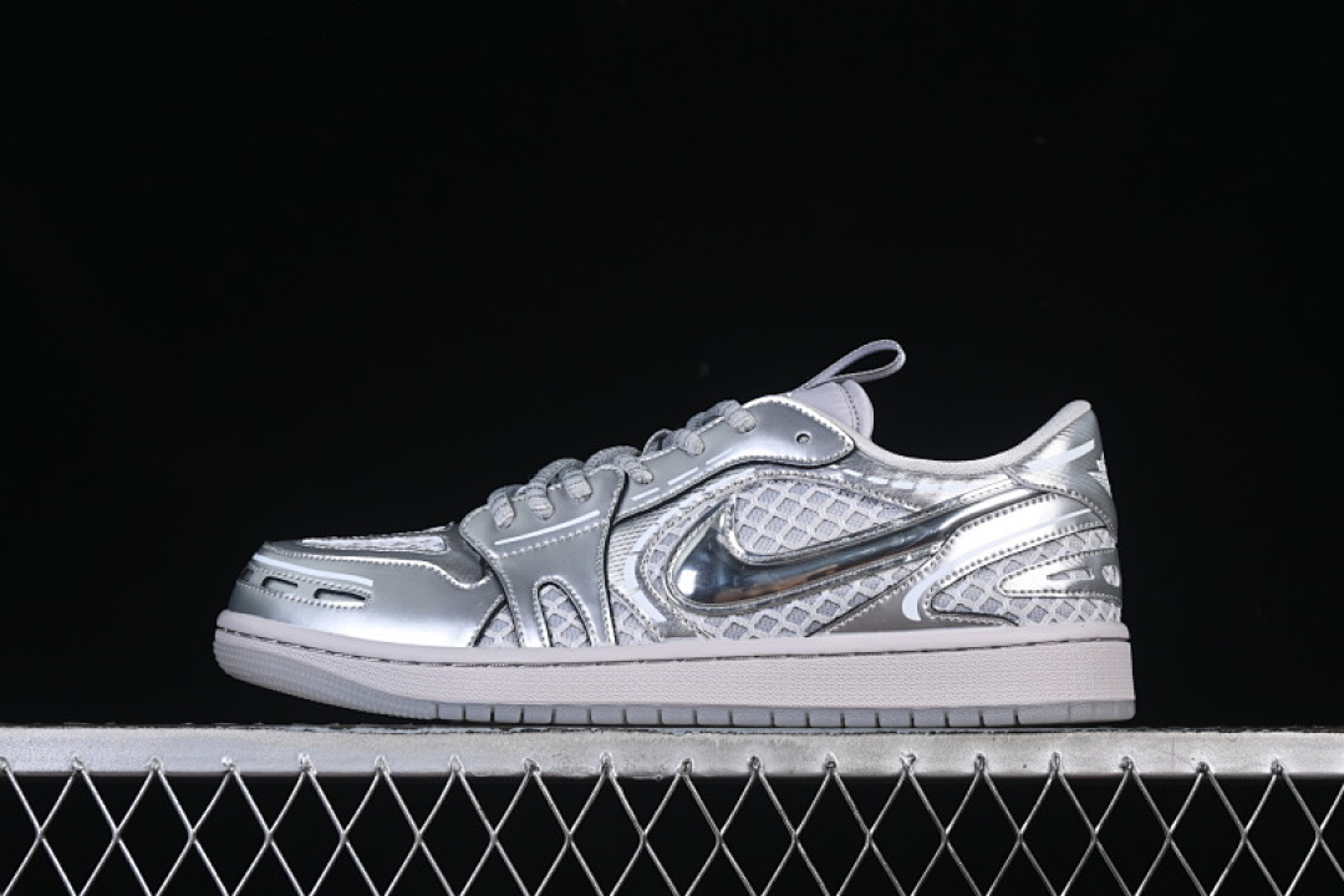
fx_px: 2800
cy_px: 448
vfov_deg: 18.2
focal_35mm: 75
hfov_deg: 27.0
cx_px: 672
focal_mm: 50
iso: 160
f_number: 8
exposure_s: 1/80
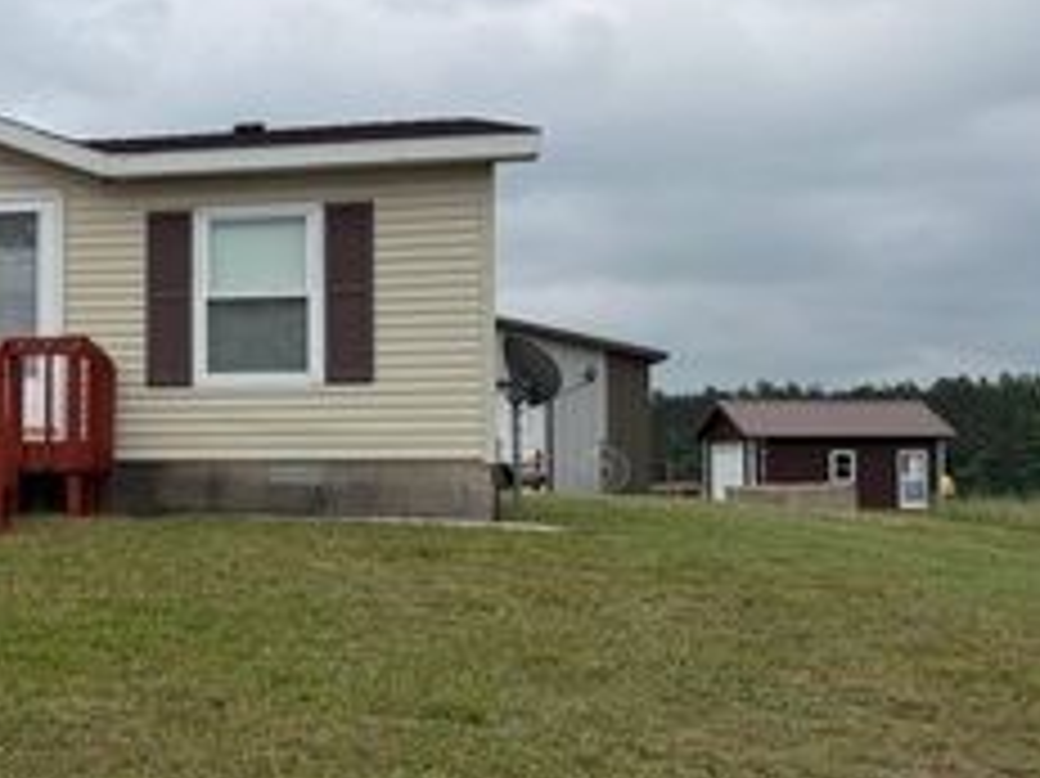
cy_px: 429
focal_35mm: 52
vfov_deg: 28.0
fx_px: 1561
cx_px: -81
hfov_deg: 32.7
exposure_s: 1/5319
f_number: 1.78
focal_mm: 6.76
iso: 80
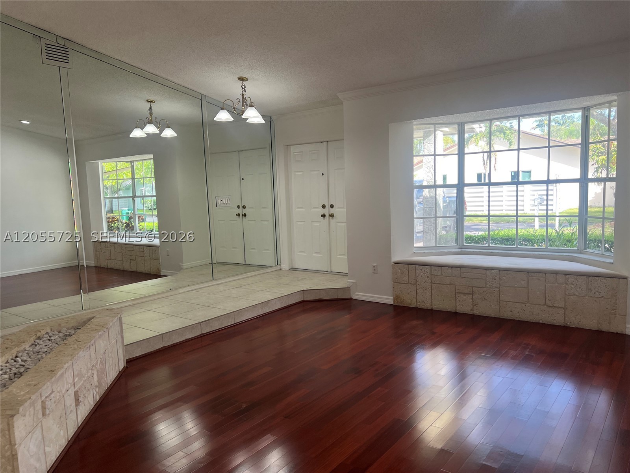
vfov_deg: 53.1
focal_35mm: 26
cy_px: 236
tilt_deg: -6.7
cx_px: 315
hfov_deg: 67.3
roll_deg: +2.6
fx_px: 473
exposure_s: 1/138
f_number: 1.5
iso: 64
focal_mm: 5.7
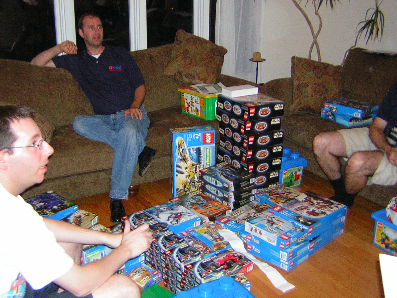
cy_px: 149
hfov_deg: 43.9
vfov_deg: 33.6
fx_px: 493
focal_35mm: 43
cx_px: 198
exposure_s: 1/60.1
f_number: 2.8
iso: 177
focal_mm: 5.6
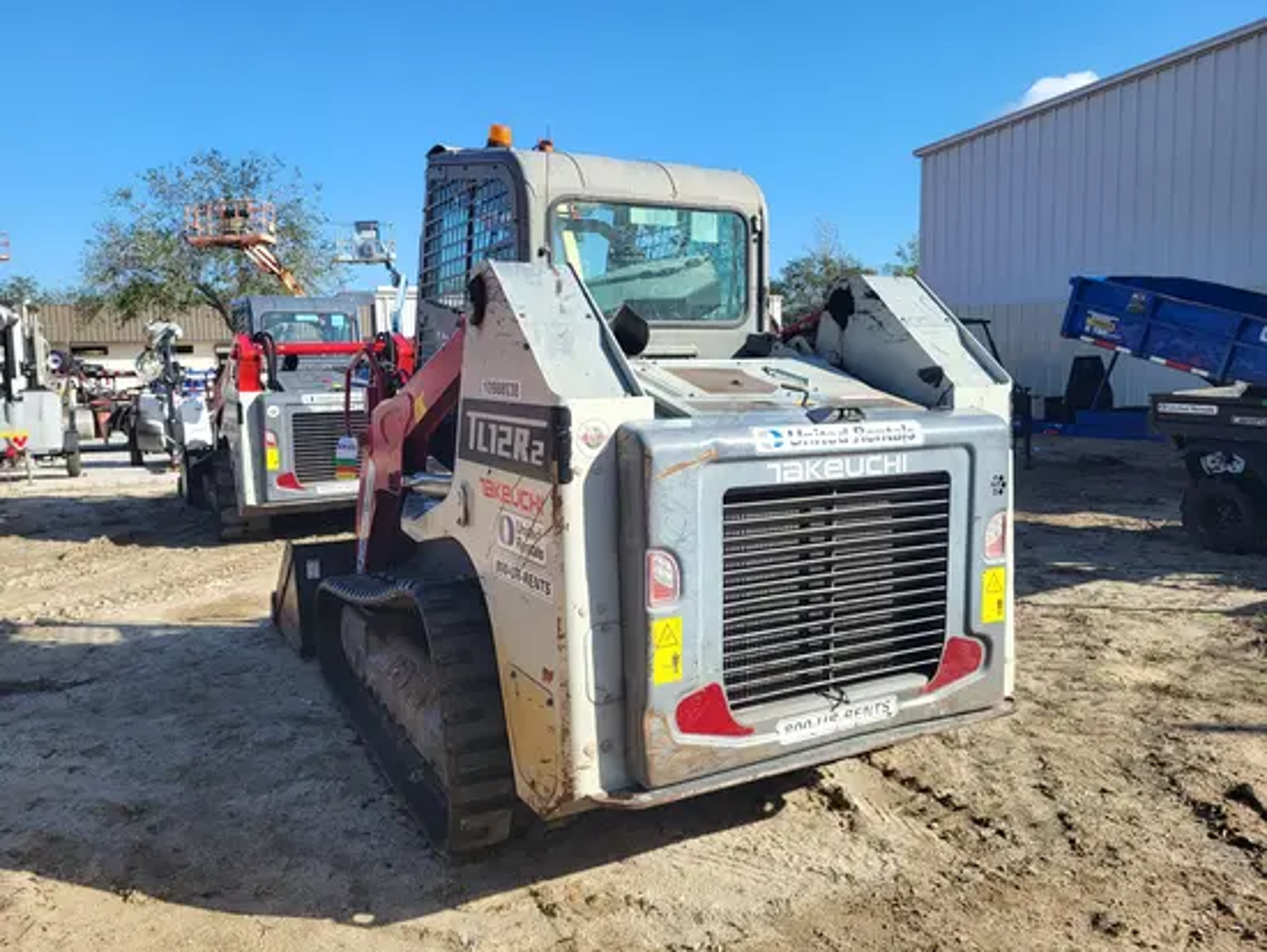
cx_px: 634
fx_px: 952
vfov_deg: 53.1
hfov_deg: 67.3
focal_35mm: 26
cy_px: 476
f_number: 1.8
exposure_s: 1/1654
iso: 40
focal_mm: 5.4
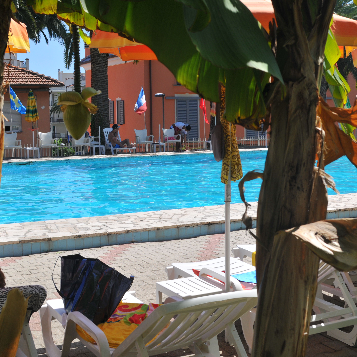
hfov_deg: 31.6
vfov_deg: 31.6
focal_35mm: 54
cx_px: 206
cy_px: 179
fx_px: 630
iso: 200
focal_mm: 28
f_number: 8
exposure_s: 1/400
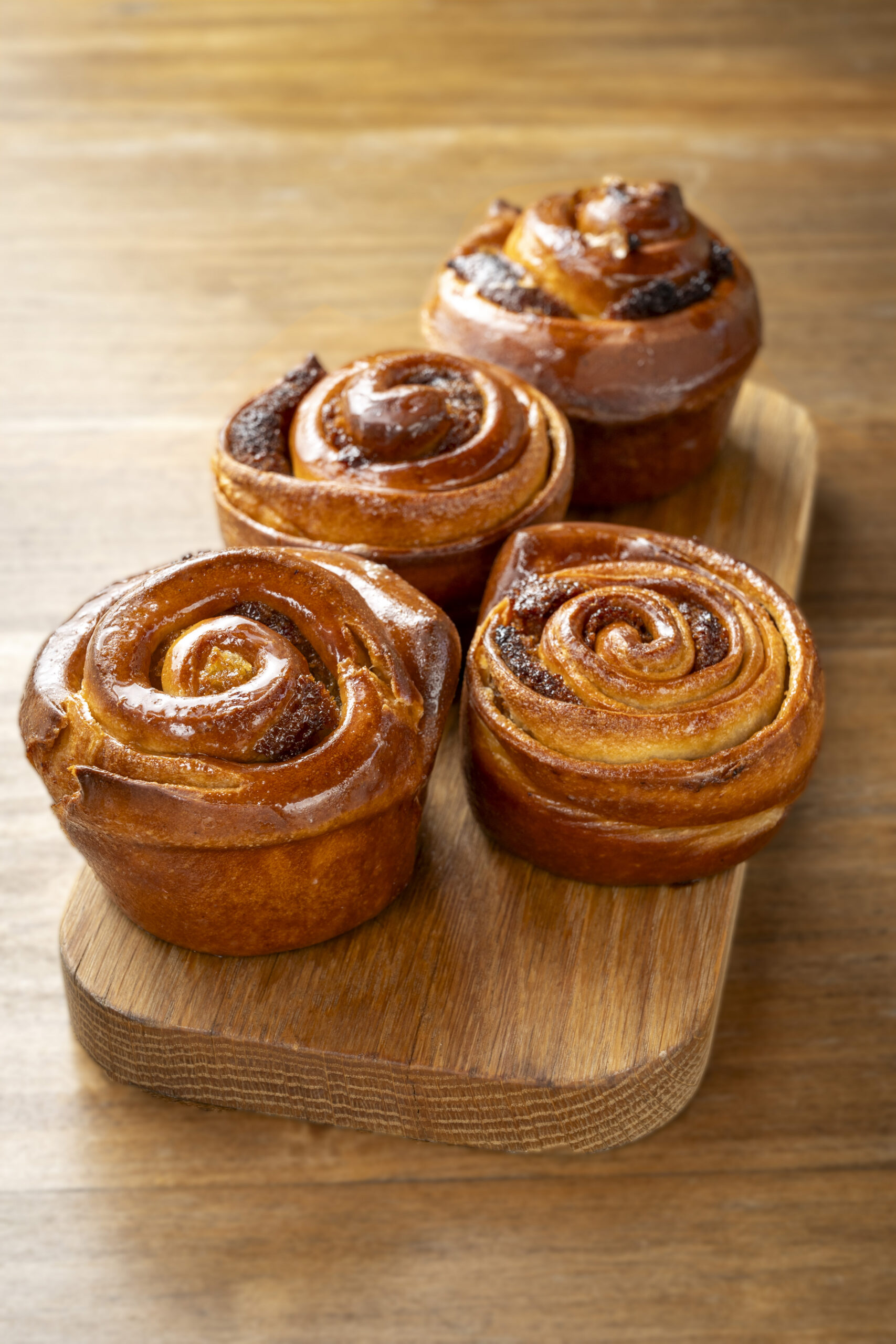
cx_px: 448
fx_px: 2501
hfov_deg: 20.3
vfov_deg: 30.1
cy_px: 672
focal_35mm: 67
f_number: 9
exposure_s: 1/125
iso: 250
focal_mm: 67
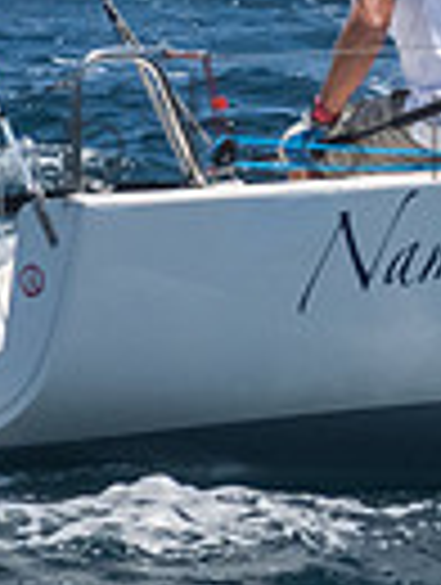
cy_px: -196
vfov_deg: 1.9
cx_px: 1107
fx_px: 17828
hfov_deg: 1.4
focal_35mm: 1053
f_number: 14
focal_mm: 155
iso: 640
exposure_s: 1/1600
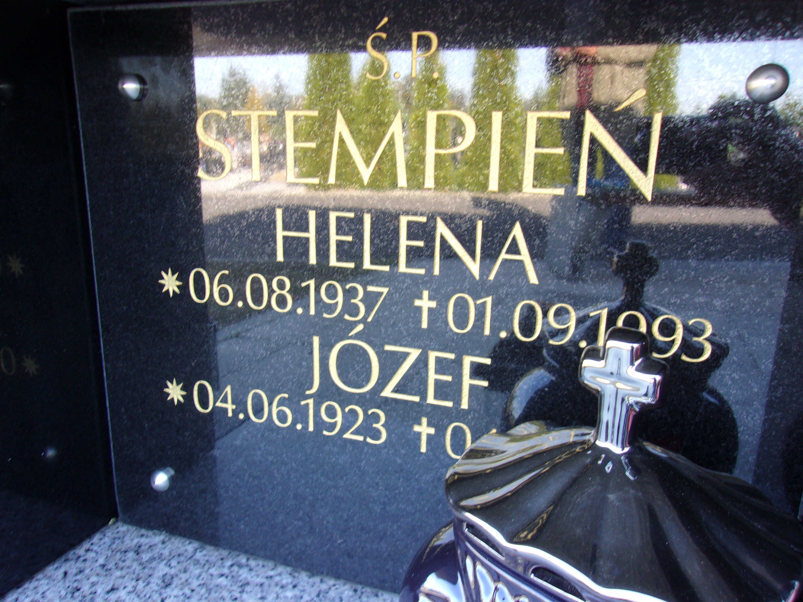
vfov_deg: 49.7
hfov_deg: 63.4
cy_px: 310
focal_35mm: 28
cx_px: 402
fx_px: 650
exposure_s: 1/34
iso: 85
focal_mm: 4.9
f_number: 3
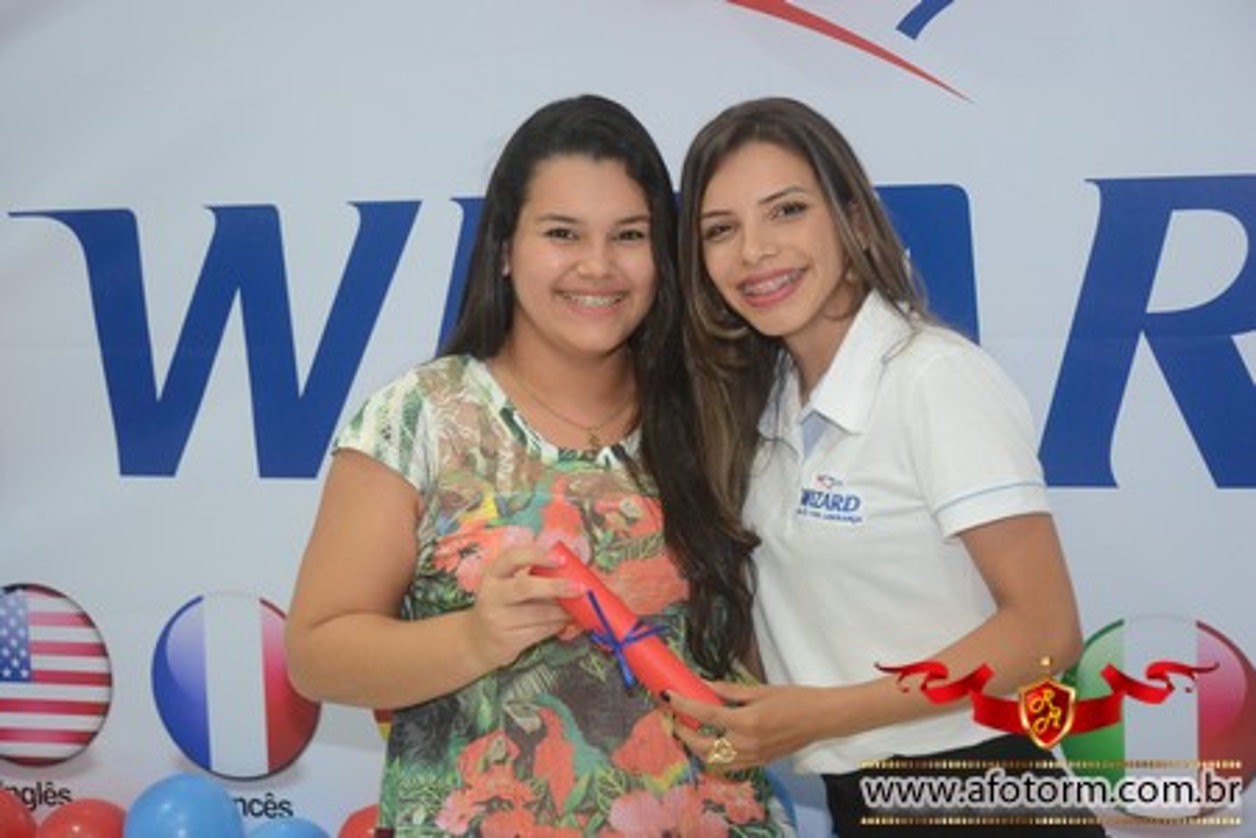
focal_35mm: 78
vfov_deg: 17.5
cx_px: 628
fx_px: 2721
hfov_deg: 26.0
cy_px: 419
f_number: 5
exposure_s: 1/80
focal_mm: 52
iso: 1600
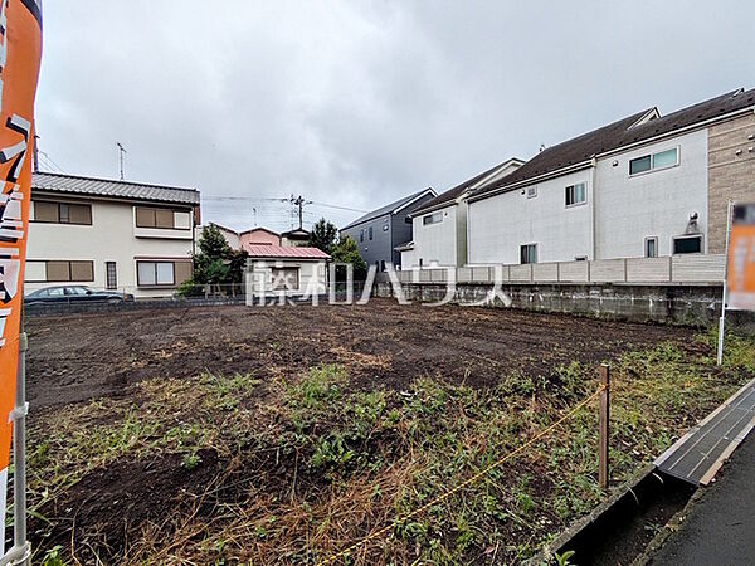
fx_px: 305
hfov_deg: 102.1
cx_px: 378
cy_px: 283
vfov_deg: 85.7
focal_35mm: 14
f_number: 2.2
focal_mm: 1.83
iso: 50
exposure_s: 1/2833
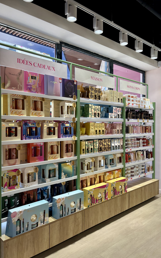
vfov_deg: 66.5
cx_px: 79
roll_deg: -0.1
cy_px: 129
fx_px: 197
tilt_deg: -0.9
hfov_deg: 44.5
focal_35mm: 28
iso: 40
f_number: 1.6
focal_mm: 5.96
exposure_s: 1/193
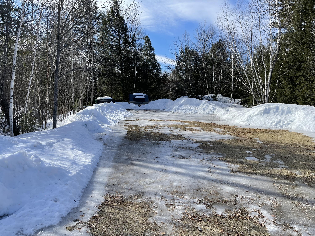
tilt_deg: -5.6
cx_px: 158
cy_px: 118
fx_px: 237
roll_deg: -0.3
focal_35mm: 26
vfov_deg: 53.1
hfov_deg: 67.3
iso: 32
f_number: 1.6
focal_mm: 5.1
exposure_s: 1/2924
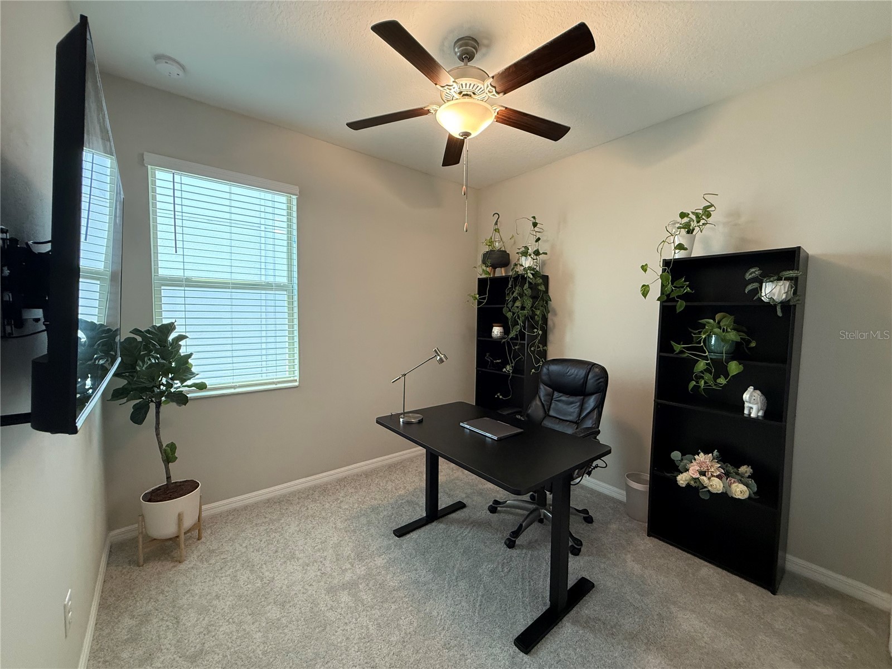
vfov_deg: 85.7
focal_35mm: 14
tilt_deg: -3.9
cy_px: 334
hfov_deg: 102.1
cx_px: 446
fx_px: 361
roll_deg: -0.8
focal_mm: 2.22
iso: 320
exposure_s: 1/60
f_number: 2.2
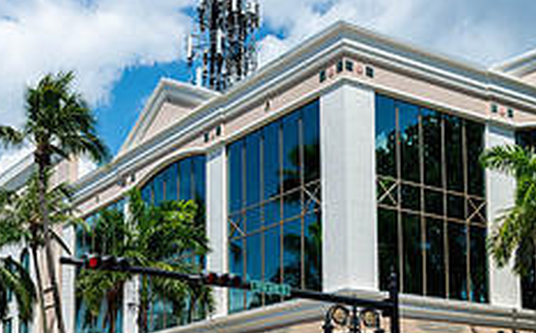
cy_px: 350
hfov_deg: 33.5
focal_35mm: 61
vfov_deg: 20.4
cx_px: 232
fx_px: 890
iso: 100
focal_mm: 24
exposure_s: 1/200
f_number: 10
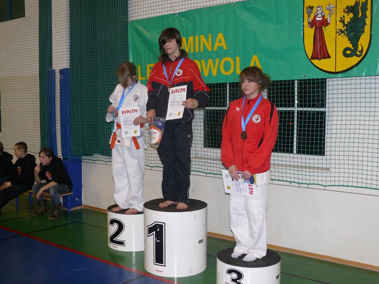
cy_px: 142
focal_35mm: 41
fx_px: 449
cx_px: 190
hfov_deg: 45.8
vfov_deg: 35.1
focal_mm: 8.7
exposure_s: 1/30
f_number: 2.8
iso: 125
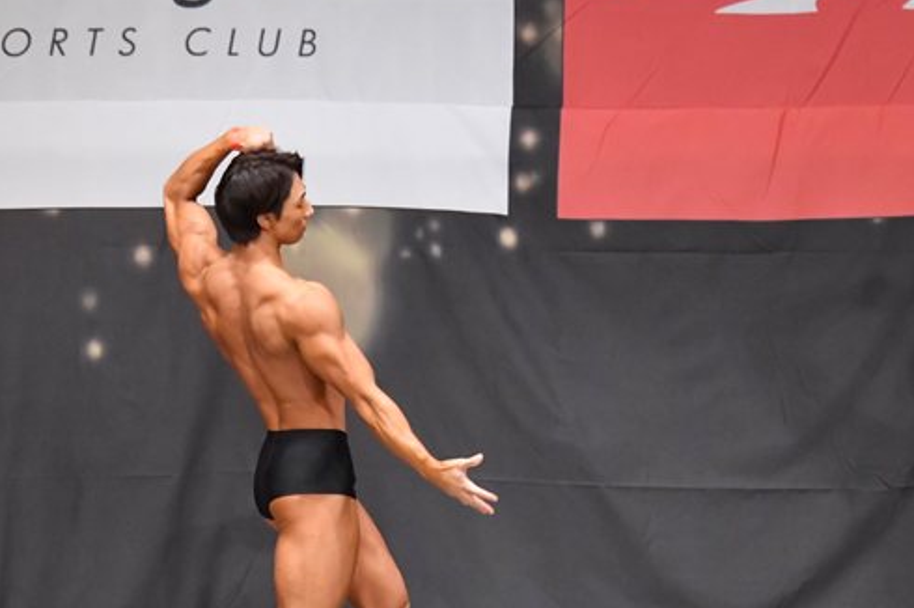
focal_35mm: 296
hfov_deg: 7.0
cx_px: 208
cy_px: 463
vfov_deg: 4.6
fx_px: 7510
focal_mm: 125
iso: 8000
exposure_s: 1/400
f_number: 5.6
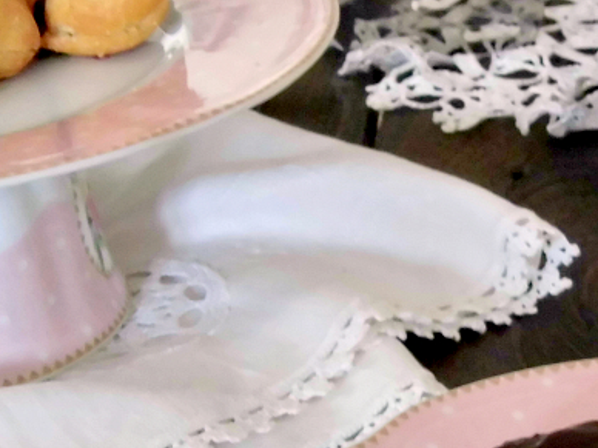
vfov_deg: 11.9
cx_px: 435
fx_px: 2142
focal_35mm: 124
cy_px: 369
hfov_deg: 15.8
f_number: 3.4
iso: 400
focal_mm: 8.3
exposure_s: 1/15
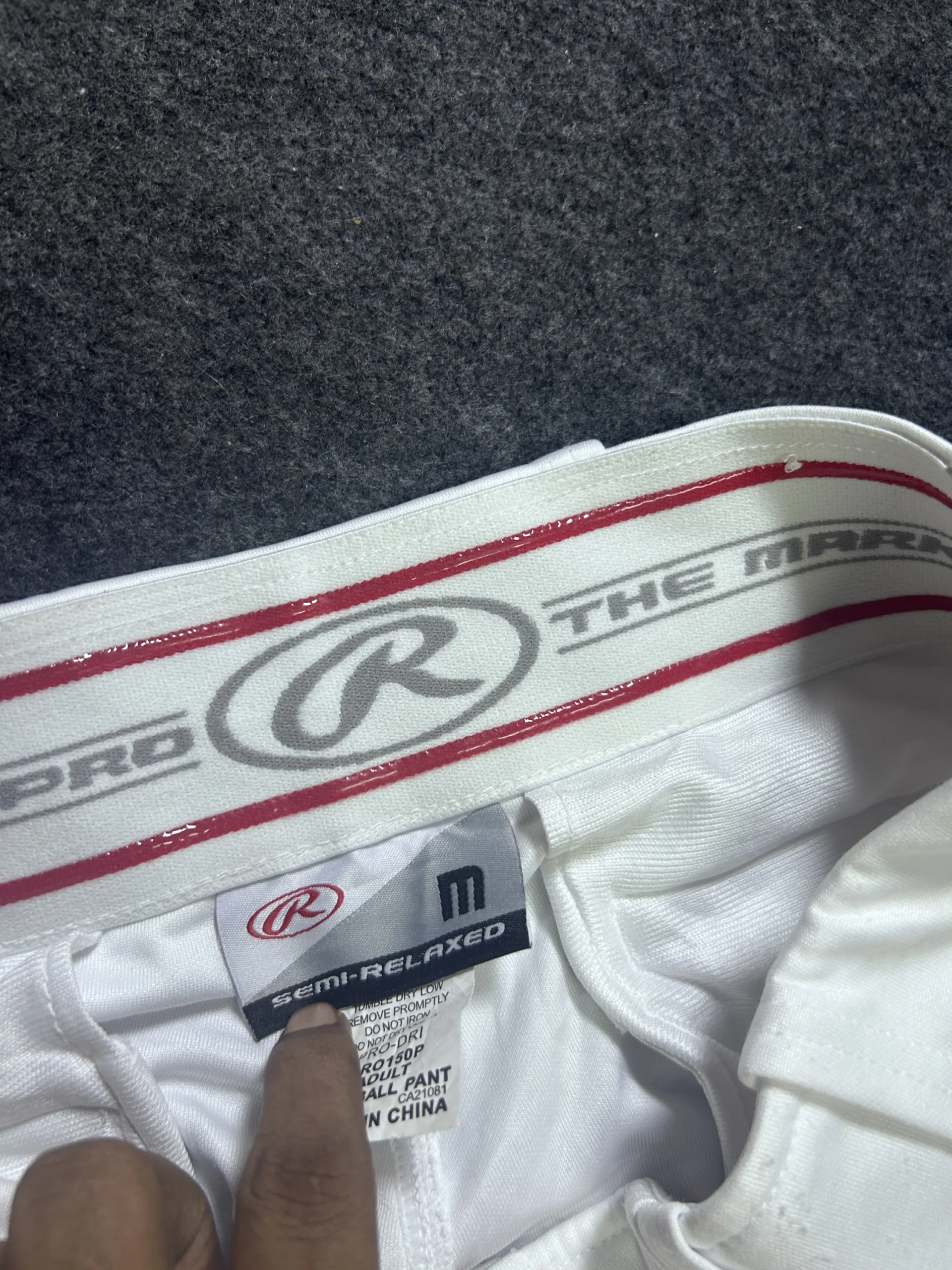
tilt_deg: -52.9
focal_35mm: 26
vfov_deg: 67.3
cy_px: 635
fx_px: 953
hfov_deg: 53.1
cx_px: 476
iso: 64
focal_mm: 5.7
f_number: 1.5
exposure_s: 1/50
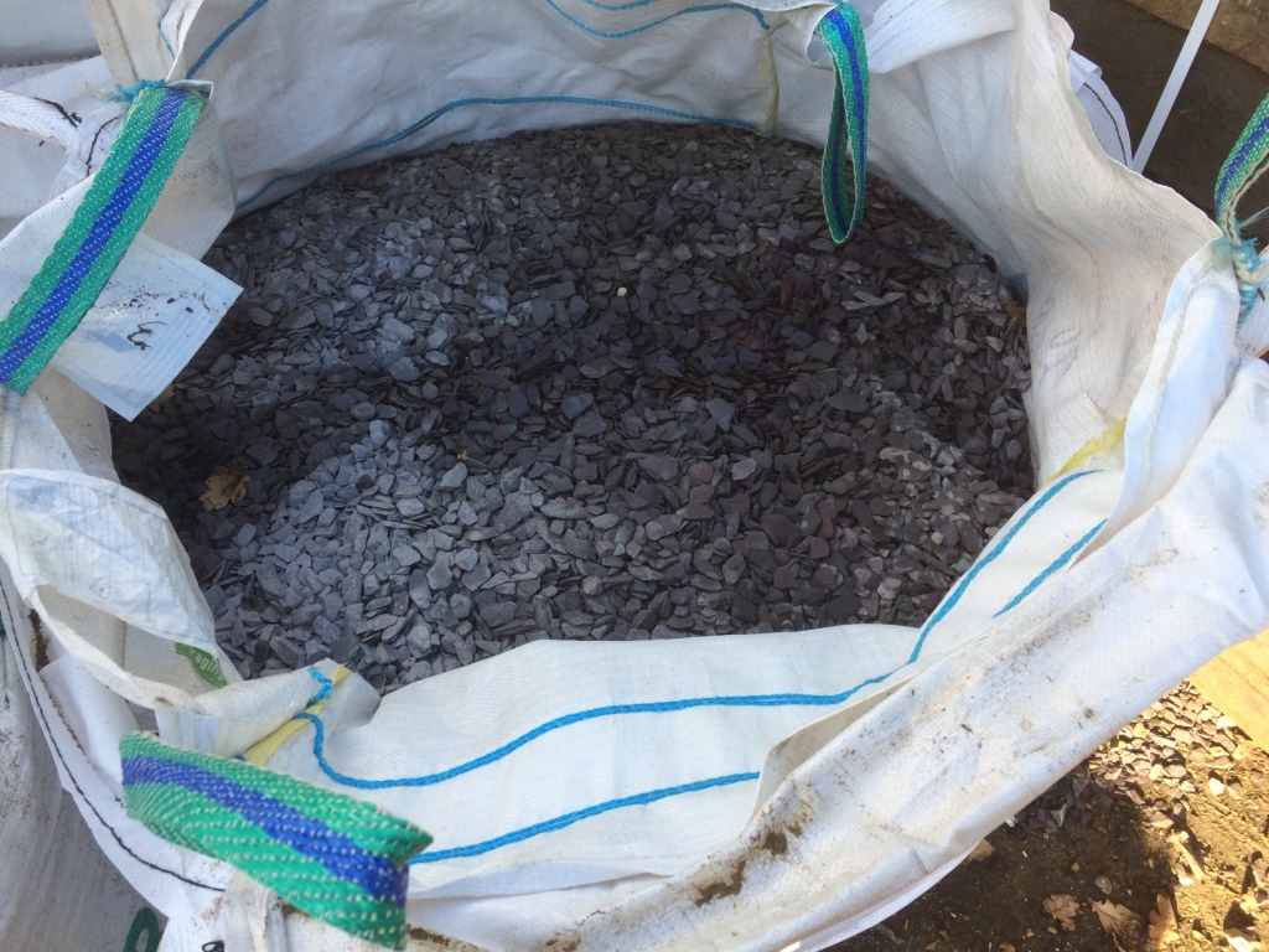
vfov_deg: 48.2
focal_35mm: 29
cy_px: 476
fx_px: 1063
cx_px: 634
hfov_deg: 61.7
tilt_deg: -53.1
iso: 32
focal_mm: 4.15
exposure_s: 1/265
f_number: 2.2
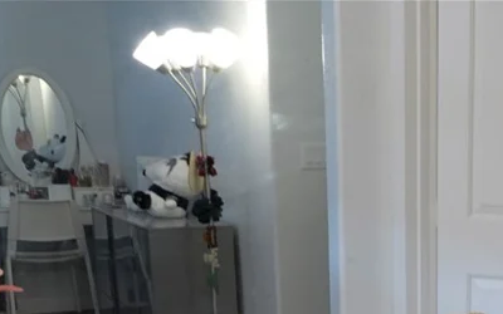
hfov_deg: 26.3
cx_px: 534
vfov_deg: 16.7
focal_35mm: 73
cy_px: 428
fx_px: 1001
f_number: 22
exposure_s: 1/8
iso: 2000
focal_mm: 28
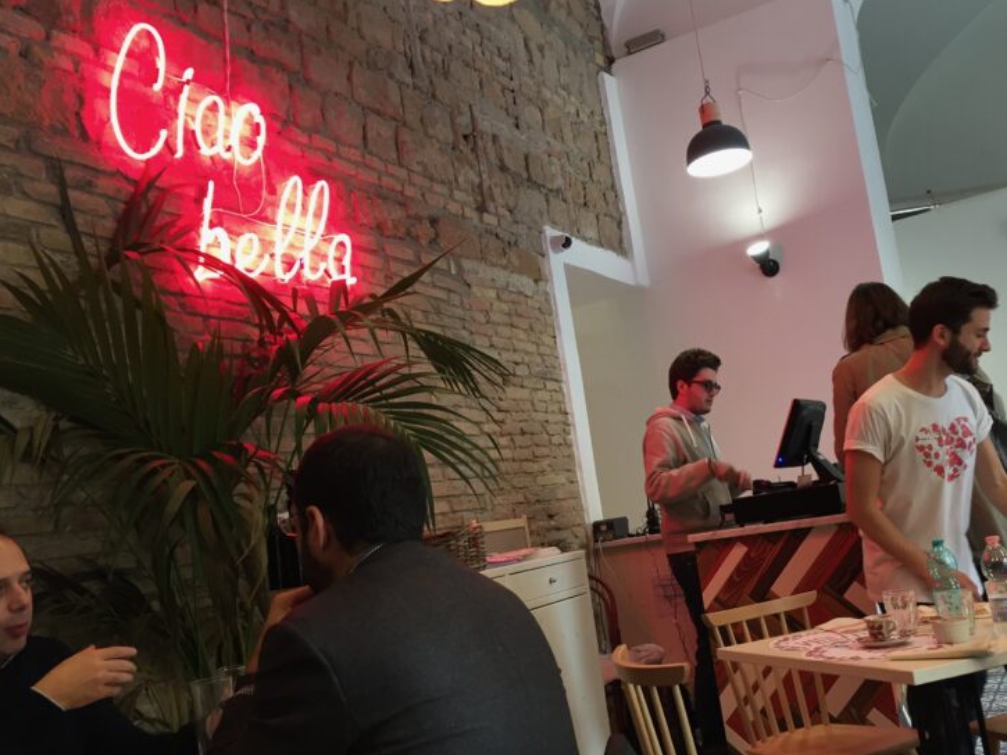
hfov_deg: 53.8
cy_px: 397
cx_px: 561
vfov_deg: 41.8
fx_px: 989
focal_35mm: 34
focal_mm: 4.15
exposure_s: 1/33
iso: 100
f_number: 2.2
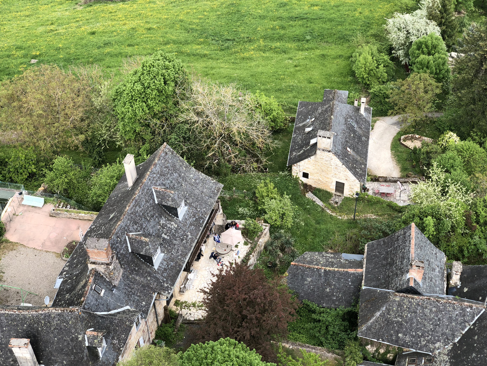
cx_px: 241
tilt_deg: -45.1
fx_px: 746
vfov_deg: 27.5
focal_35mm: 53
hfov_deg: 36.2
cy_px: 183
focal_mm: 6
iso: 16
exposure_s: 1/216
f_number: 2.4
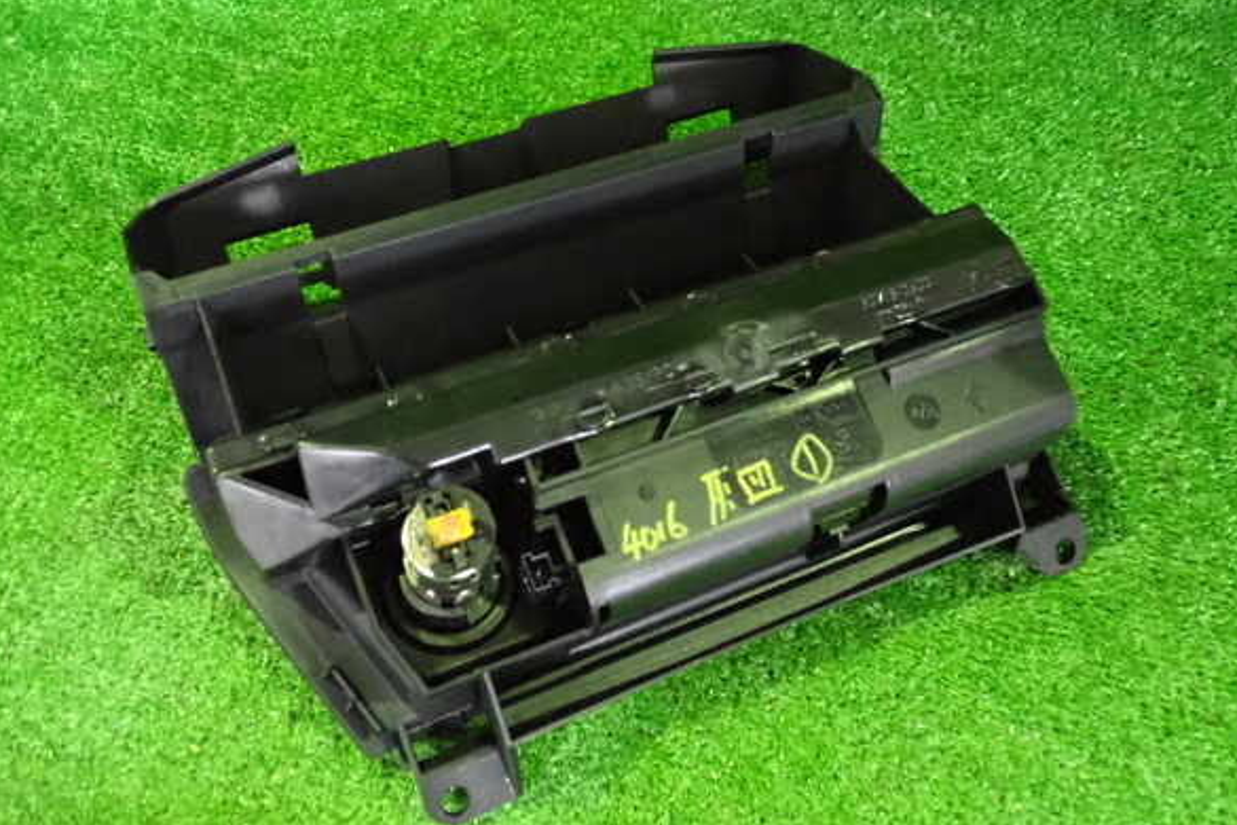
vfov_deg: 41.1
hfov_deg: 58.7
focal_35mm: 32
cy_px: 408
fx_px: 1099
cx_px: 611
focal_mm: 5.4
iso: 2500
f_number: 2.3
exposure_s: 1/50
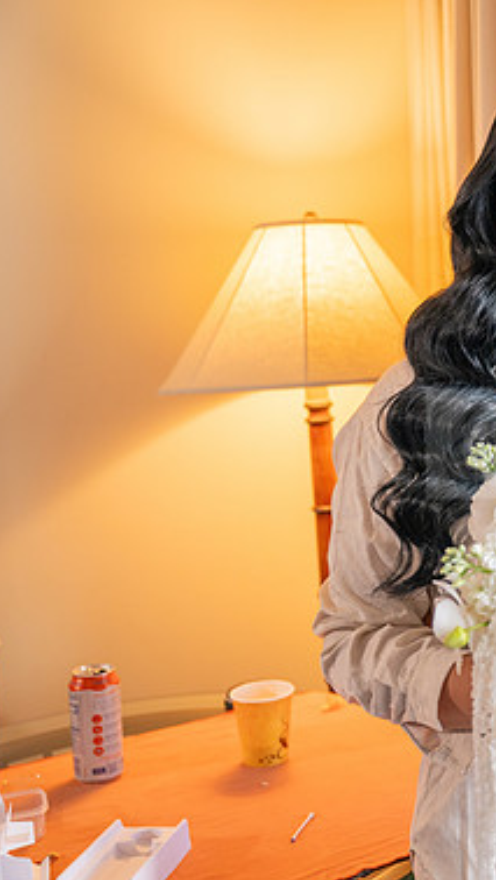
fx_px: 1238
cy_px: 443
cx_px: 629
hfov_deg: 20.8
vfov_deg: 39.2
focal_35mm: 53
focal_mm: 33
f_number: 2.8
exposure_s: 1/200
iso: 400
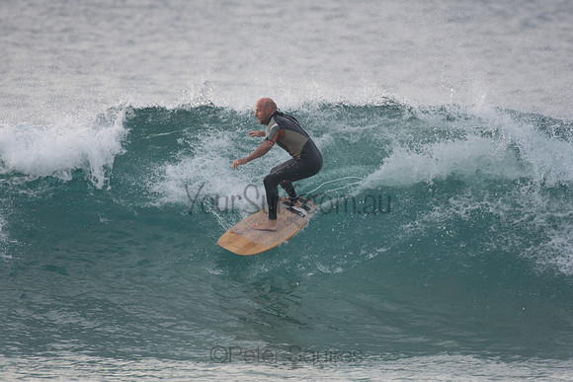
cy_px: 191
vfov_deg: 1.8
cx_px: 286
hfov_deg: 2.7
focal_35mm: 750
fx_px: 11940
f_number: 5.6
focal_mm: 500
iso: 900
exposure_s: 1/1600
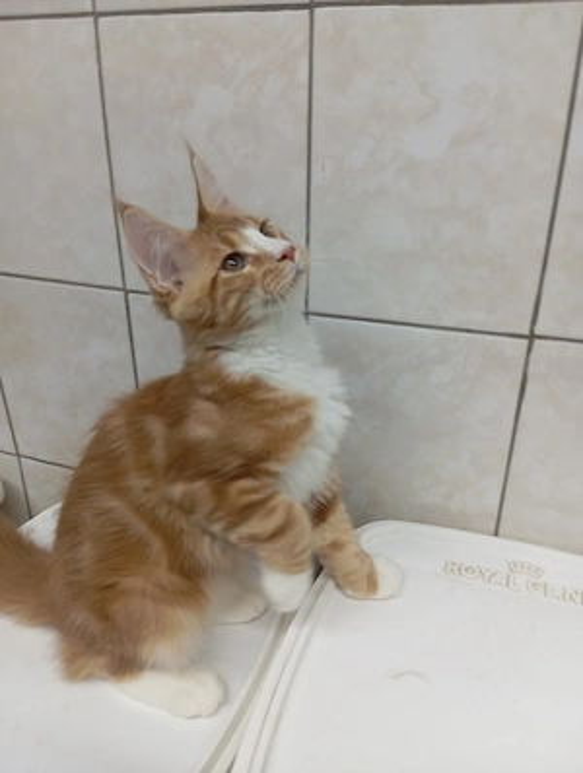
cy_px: 386
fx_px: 627
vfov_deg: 63.4
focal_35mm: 28
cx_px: 292
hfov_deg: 49.9
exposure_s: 1/33.3
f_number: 1.8
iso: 299
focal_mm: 4.22
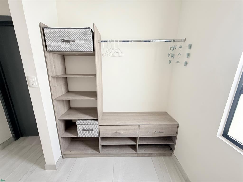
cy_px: 91
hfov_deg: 102.1
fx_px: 98
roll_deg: -0.7
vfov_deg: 85.7
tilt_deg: -14.3
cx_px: 122
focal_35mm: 14
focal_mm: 2.22
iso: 80
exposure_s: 1/99
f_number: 2.2
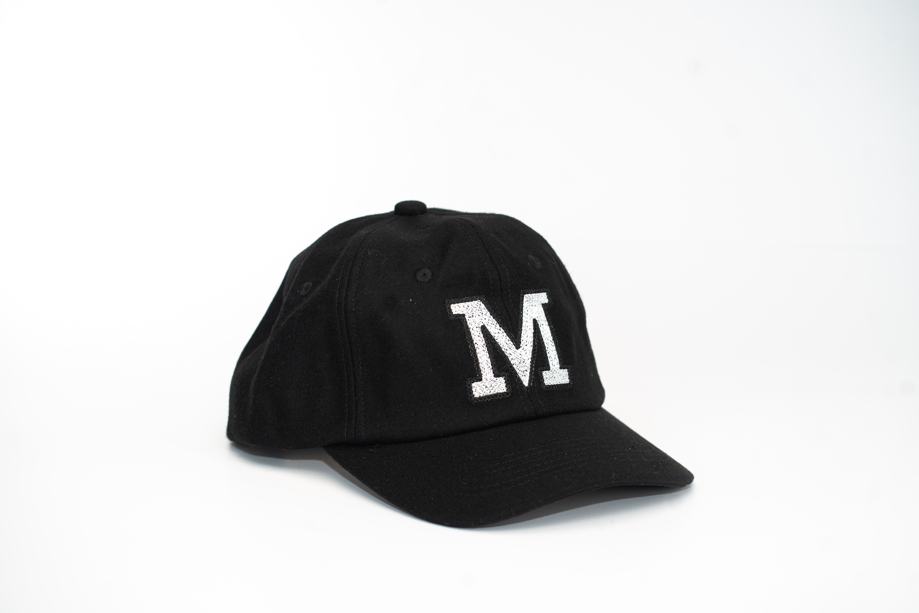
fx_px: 2170
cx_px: 460
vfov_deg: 16.1
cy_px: 306
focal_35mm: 85
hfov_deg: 23.9
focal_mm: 85
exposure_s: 1/200
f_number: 5
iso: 160
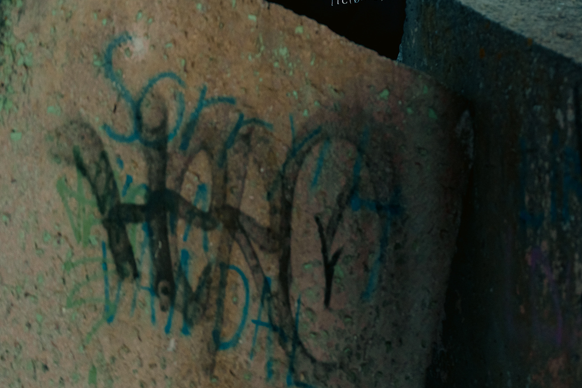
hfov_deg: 6.8
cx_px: 492
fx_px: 4915
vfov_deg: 4.5
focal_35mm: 304
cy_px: 86
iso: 1000
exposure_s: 1/250
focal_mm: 170
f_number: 2.8
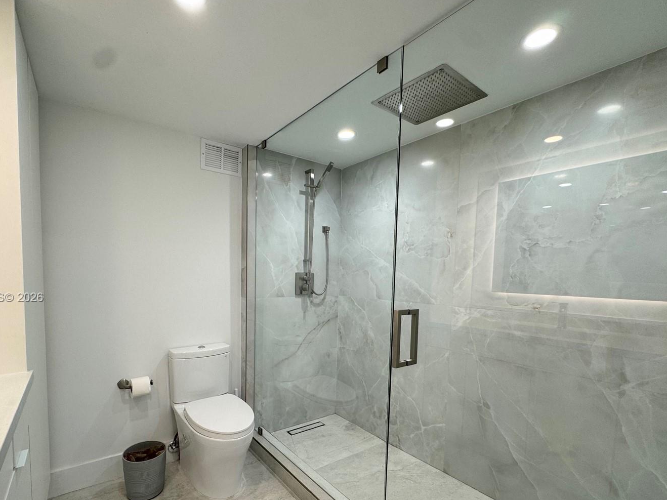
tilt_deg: -5.0
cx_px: 290
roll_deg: -0.7
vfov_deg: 74.0
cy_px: 298
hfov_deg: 90.6
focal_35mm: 17
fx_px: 328
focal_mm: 2.22
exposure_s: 1/104
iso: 100
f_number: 2.2
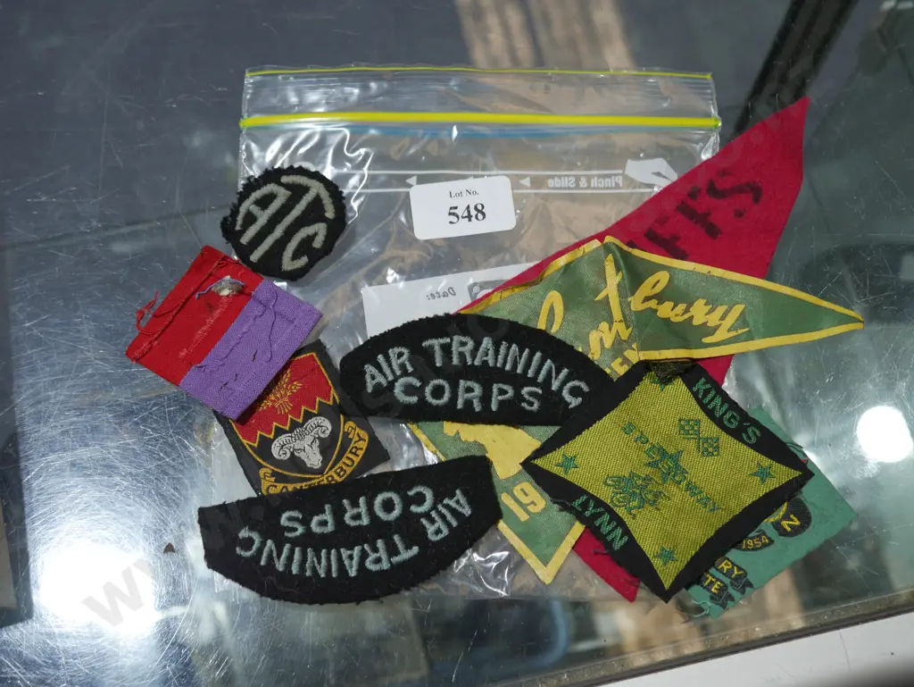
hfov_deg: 49.0
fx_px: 1004
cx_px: 457
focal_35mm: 38
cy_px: 344
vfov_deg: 37.8
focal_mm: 19
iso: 200
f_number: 4.1
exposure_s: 1/80
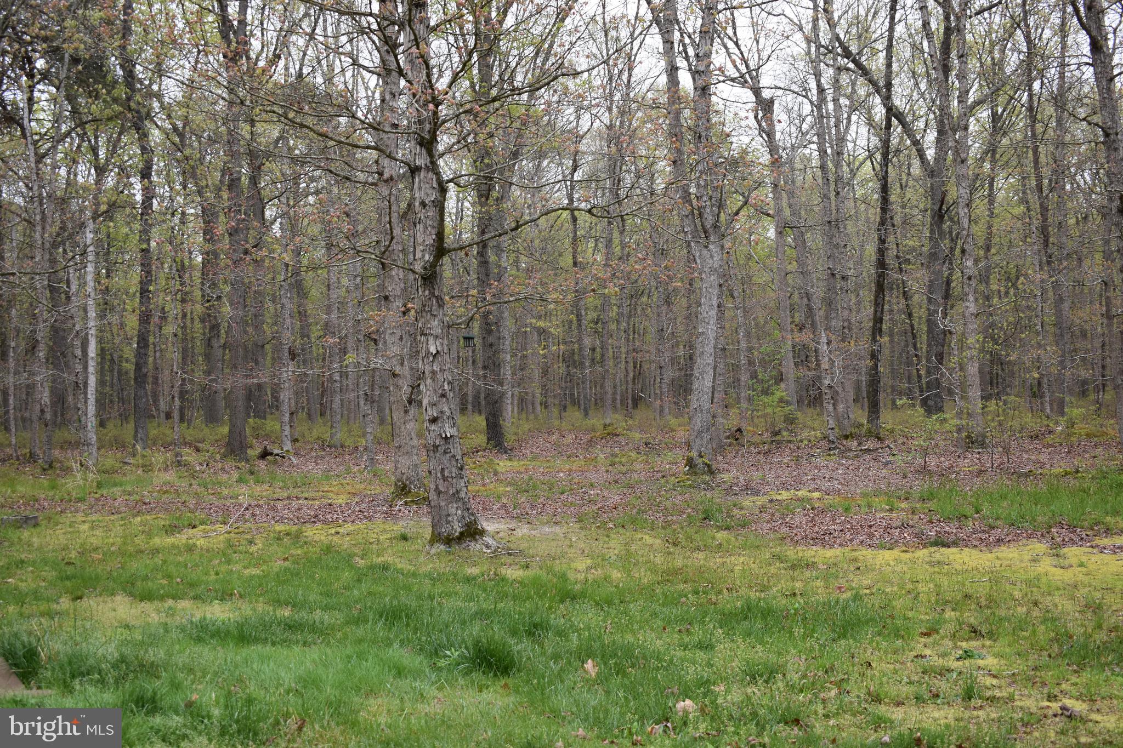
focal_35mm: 39
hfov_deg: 49.6
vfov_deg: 34.2
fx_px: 1216
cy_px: 374
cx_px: 562
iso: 280
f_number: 5.6
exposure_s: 1/250
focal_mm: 26
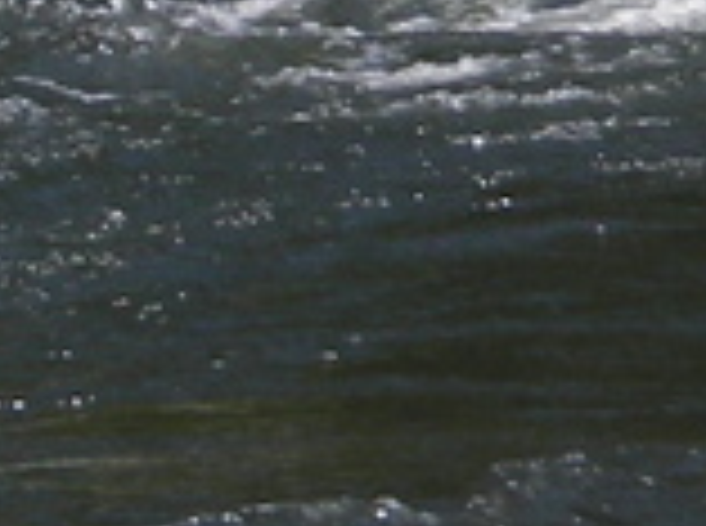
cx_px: 931
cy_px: -279
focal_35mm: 424
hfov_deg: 4.7
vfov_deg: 3.5
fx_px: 8628
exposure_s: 1/400
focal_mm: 13.8
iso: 50
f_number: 3.9
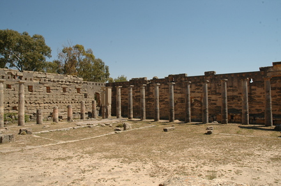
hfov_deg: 67.5
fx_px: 210
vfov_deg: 47.8
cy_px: 93
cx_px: 140
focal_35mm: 27
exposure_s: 1/250
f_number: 11
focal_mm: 18
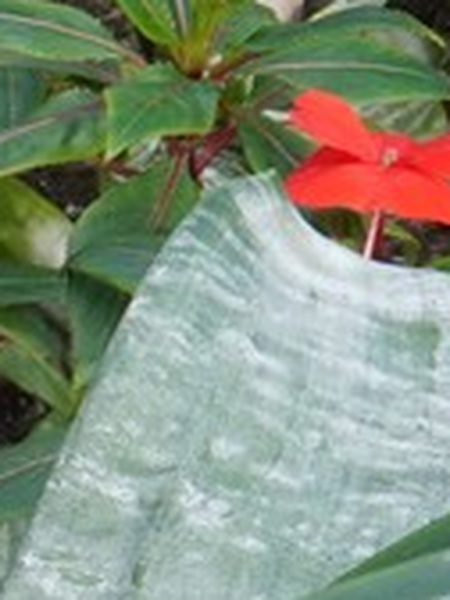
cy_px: 1143
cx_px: -1996
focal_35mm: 401
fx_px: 6951
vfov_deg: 4.9
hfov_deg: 3.4
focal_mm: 35
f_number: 14
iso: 1250
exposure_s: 1/100
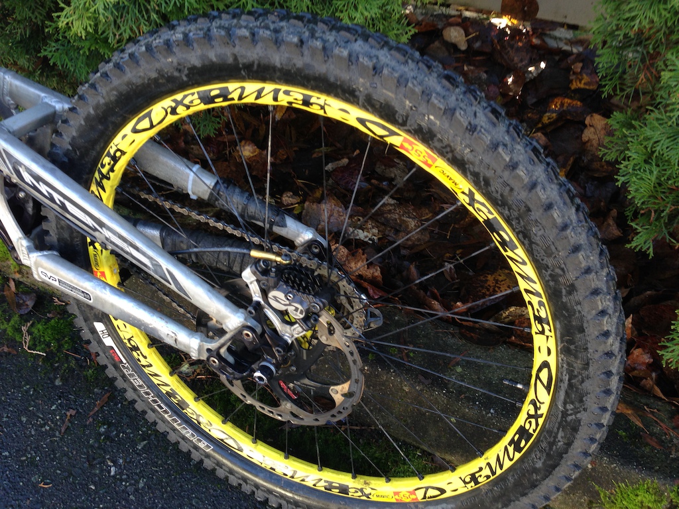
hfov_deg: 55.4
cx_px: 340
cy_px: 254
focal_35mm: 33
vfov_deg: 42.9
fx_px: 647
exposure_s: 1/40
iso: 64
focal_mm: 4.12
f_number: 2.4
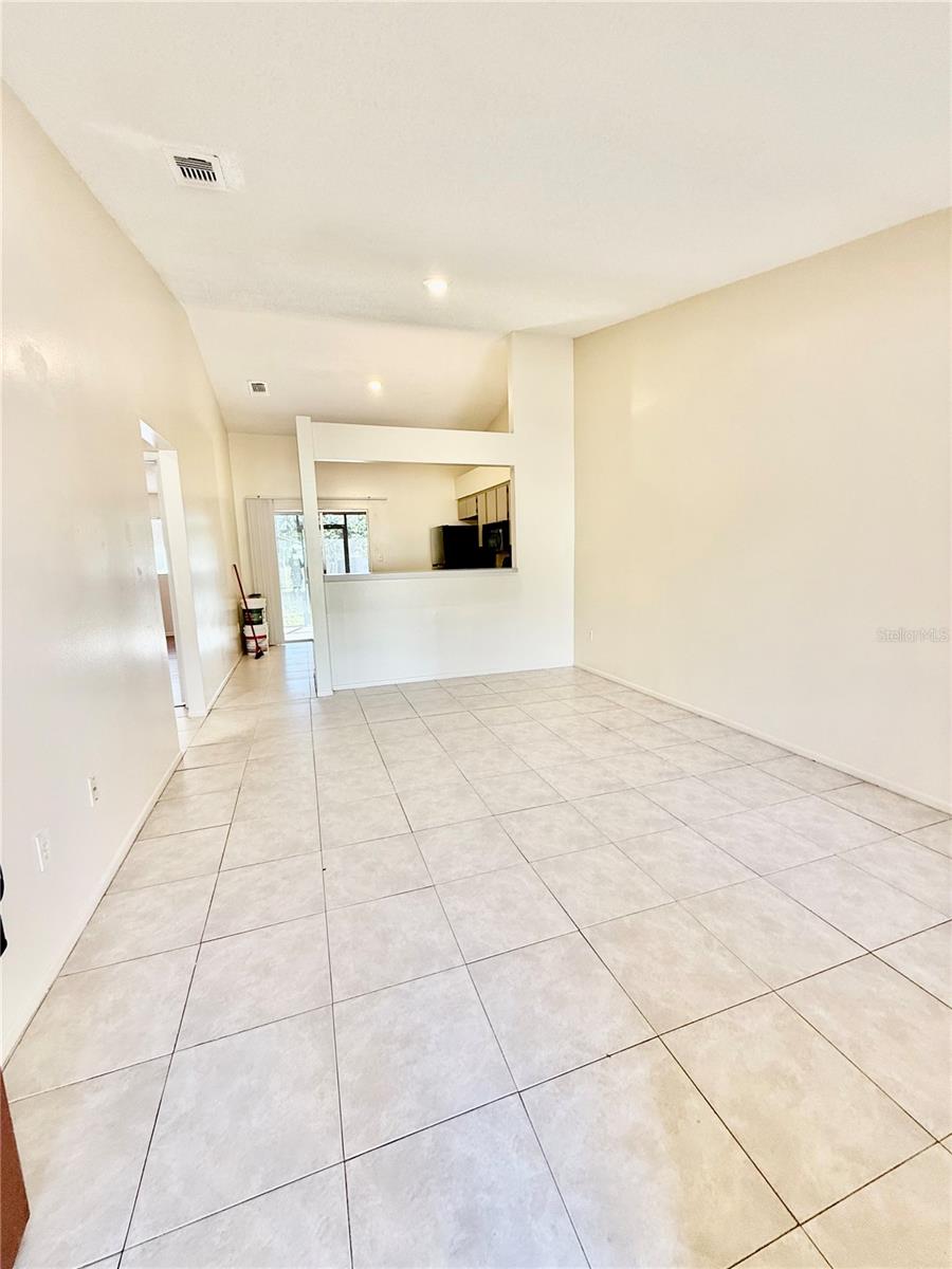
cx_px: 476
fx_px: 513
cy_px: 634
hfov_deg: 85.7
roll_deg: +0.8
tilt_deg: -7.4
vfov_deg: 102.1
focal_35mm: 14
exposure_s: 1/120
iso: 125
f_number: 2.2
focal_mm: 2.22
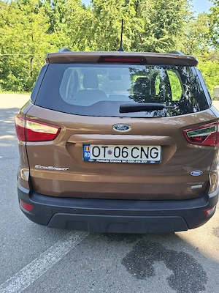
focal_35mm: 23
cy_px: 146
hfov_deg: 58.9
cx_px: 110
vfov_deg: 73.9
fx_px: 194
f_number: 1.8
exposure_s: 1/189
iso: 50
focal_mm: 5.54
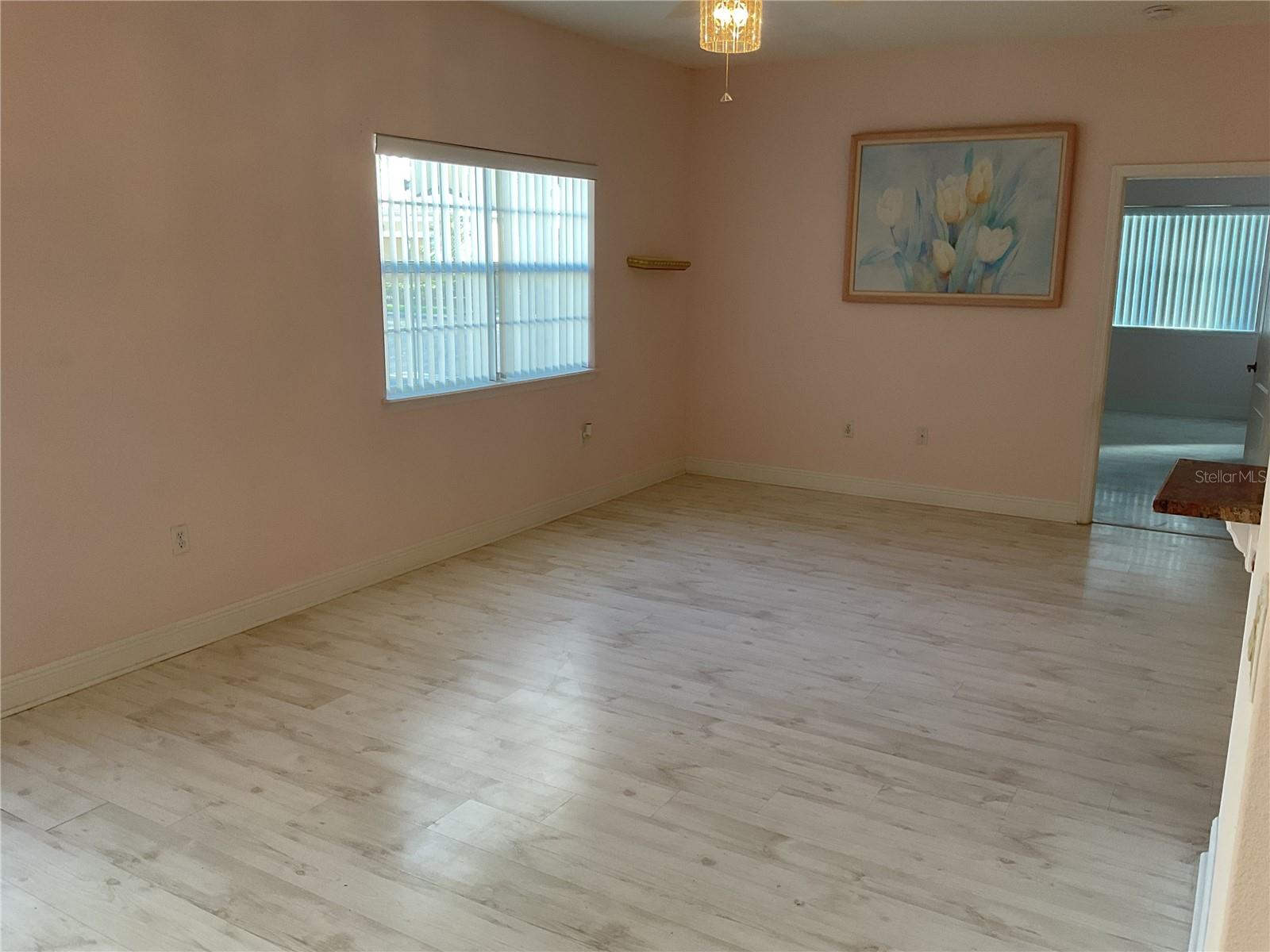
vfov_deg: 48.2
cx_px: 635
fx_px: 1064
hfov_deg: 61.7
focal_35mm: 29
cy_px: 476
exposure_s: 1/120
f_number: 1.8
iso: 64
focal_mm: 3
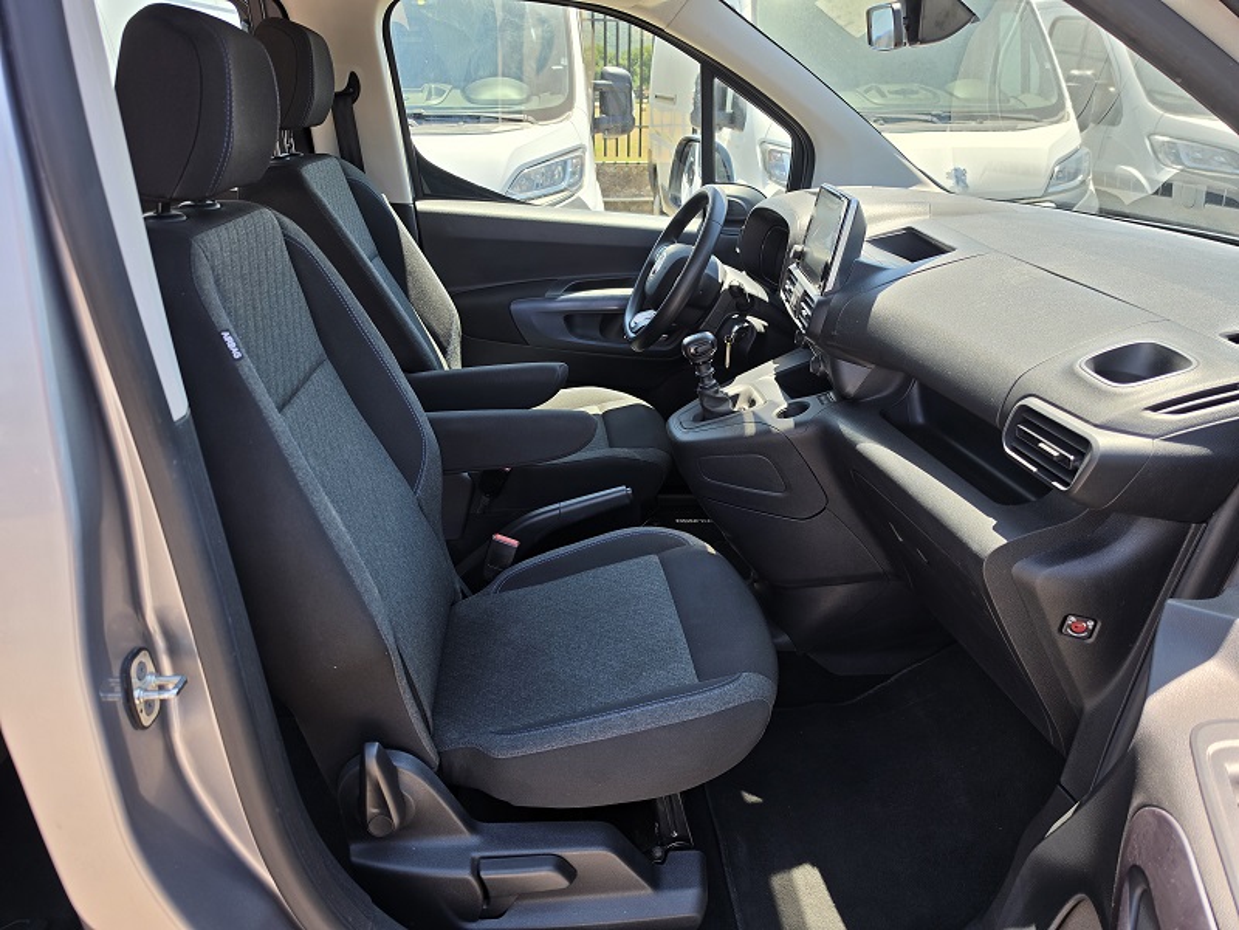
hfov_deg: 73.9
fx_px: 823
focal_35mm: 23
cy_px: 465
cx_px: 620
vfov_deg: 58.9
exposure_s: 1/237
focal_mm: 6.5
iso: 10
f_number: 1.4
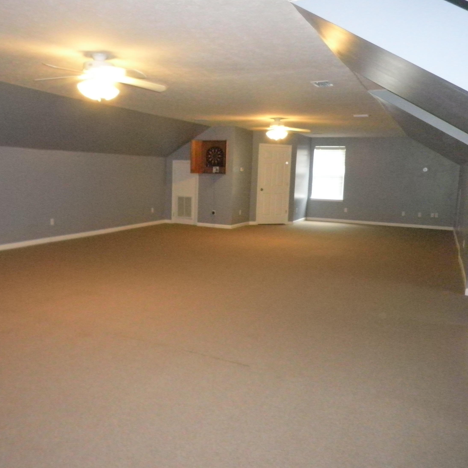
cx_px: 208
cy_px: 235
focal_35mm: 29
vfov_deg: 55.6
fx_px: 444
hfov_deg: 55.5
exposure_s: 1/30
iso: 800
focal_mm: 4.3
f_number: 3.3
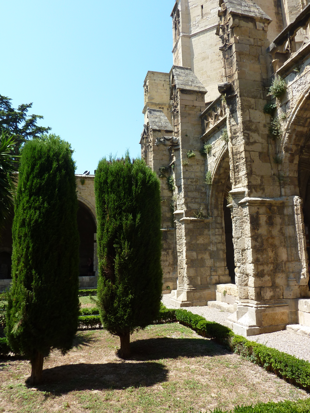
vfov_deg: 69.4
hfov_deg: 54.9
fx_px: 299
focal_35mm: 25
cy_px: 206
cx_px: 155
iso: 80
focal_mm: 4.1
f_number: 4
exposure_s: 1/320
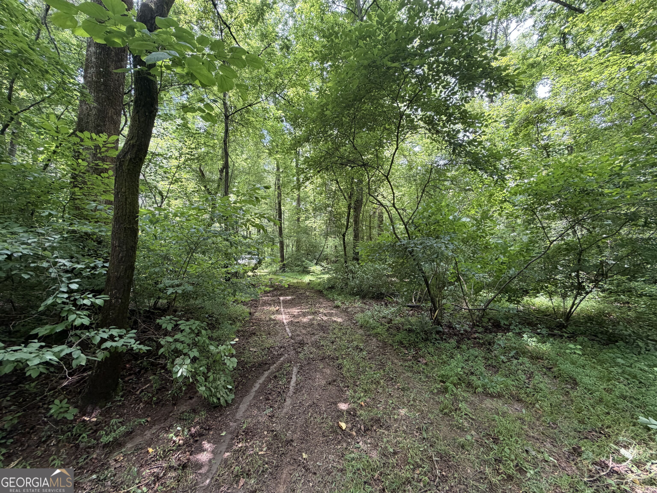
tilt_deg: +3.2
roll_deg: +0.5
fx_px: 266
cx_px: 328
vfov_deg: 85.7
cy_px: 246
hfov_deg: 102.1
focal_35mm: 14
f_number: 2.2
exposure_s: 1/121
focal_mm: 2.22
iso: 160
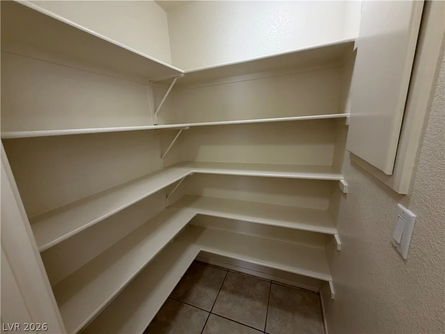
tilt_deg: -12.7
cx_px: 222
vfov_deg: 85.7
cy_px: 167
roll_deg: +2.9
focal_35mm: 14
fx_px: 180
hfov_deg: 102.1
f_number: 2.2
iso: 250
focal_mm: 2.22
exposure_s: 1/120
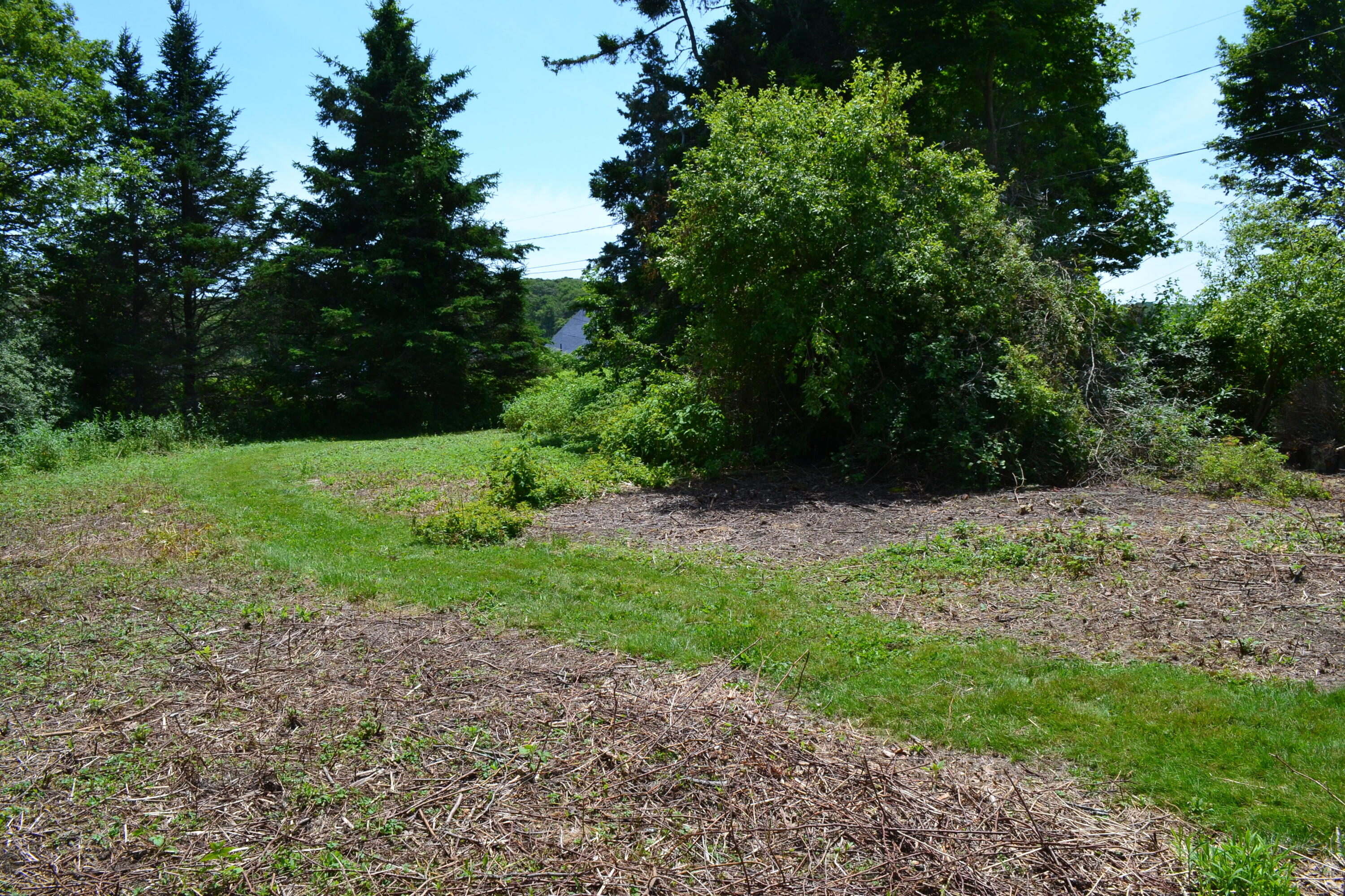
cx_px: 672
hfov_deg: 67.4
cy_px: 448
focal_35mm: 27
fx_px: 1009
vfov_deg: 47.9
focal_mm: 18
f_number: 11
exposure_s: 1/400
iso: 400
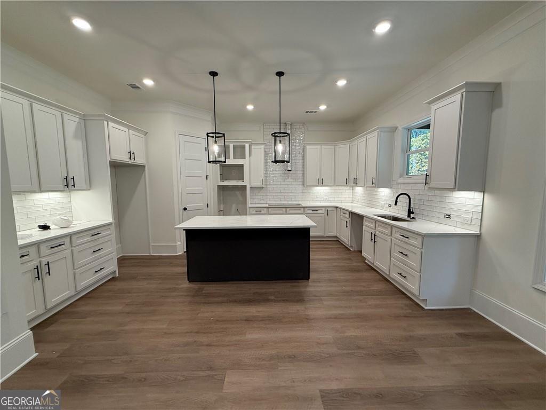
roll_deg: +0.3
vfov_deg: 85.7
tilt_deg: -4.5
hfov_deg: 102.1
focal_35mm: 14
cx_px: 273
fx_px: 221
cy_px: 205
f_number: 2.2
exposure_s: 1/120
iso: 200
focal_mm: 2.22
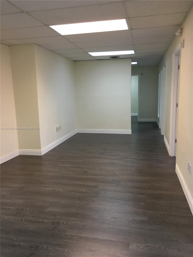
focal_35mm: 29
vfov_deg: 61.7
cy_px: 128
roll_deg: +1.4
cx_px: 96
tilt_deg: -7.8
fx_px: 216
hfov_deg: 48.2
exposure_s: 1/30
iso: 64
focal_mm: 4.15
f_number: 2.2
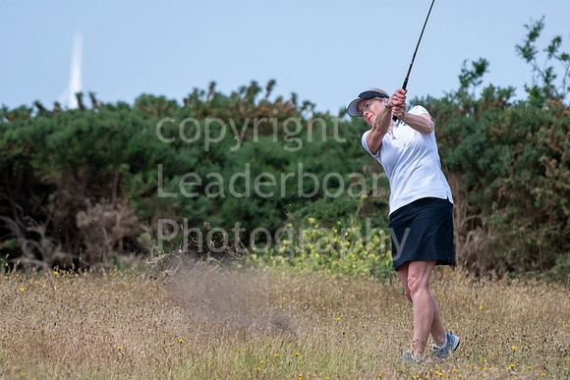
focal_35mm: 510
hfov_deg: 4.0
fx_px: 8077
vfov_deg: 2.7
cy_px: 190
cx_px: 285
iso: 500
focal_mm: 340
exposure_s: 1/1600
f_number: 5.6
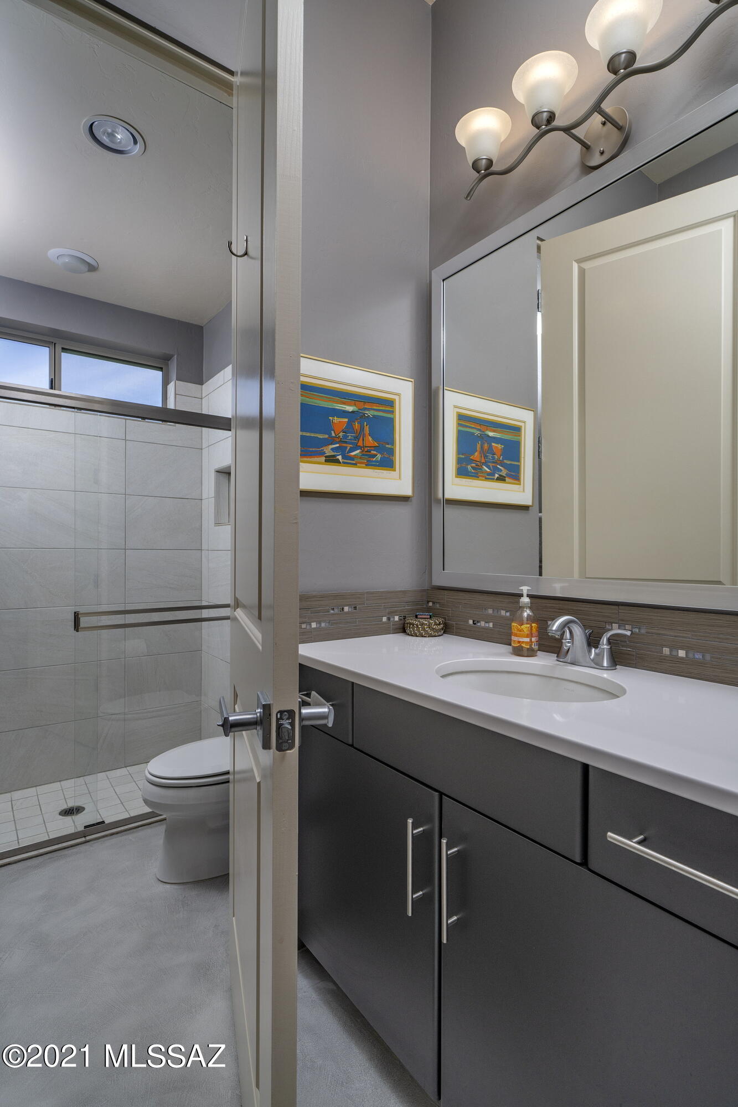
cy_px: 554
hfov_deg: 70.4
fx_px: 523
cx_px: 369
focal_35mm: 17
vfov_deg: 93.3
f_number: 9
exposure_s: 1/125
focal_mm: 17
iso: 200
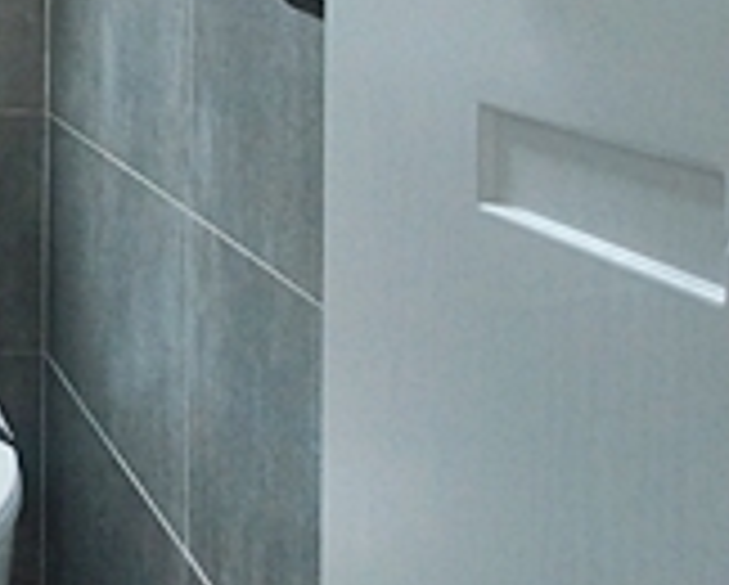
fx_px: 1648
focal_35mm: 76
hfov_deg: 21.7
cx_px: -292
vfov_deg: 18.9
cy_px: -135
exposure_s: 1/15
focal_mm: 11
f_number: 9
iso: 1600
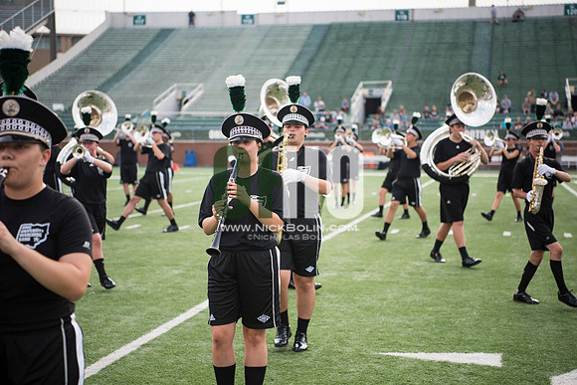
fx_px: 1122
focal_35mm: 70
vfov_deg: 19.5
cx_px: 288
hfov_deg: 28.8
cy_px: 192
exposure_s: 1/2000
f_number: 2.8
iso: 400
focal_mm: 70
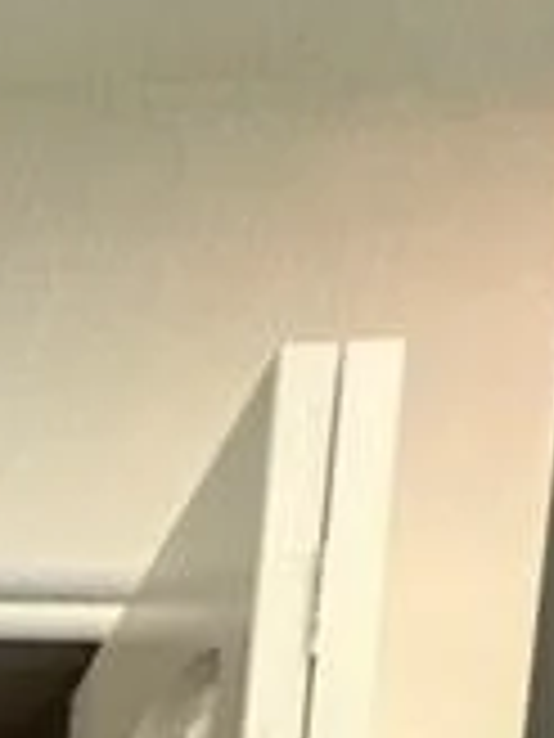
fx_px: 1302
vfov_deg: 17.1
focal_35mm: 61
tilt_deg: -4.7
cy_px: 1620
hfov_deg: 17.6
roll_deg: -2.2
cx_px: -531
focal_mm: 1.57
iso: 250
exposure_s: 1/60
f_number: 1.8
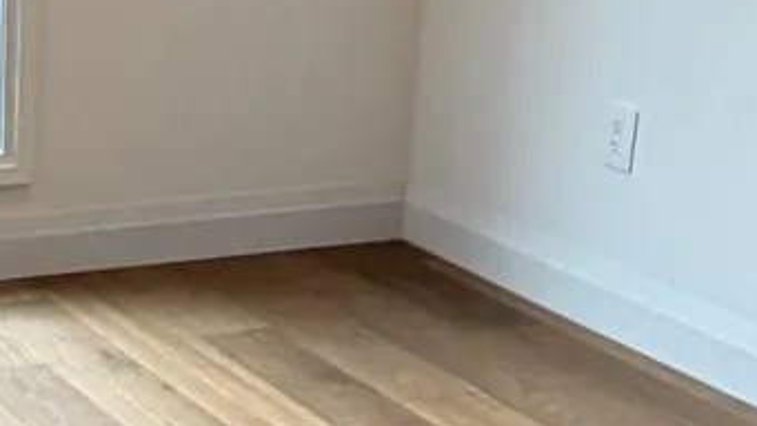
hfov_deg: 18.2
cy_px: 202
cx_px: -408
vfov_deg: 11.8
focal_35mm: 103
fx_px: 2068
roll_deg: +1.3
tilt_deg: -15.9
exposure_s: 1/120
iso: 200
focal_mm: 2.22
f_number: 2.2
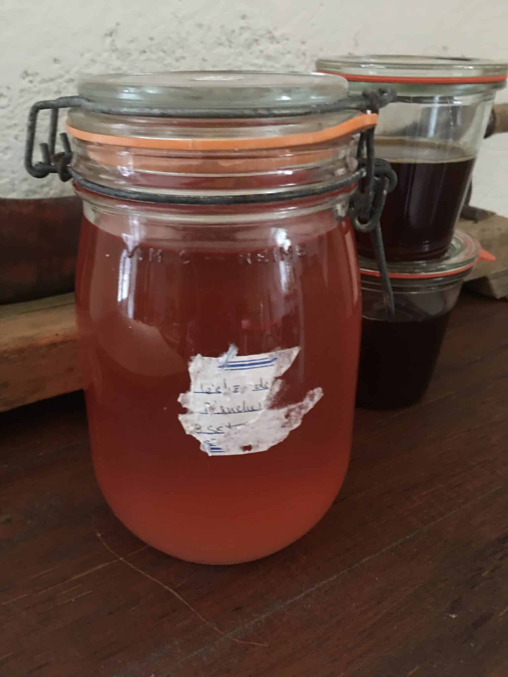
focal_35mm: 29
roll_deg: -0.9
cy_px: 338
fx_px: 567
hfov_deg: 48.2
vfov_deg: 61.7
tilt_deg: -27.2
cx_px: 254
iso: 100
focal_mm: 4.15
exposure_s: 1/4
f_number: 2.2
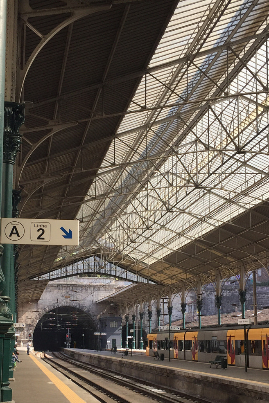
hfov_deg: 27.4
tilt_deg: +9.6
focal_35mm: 49
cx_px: 103
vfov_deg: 40.0
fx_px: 549
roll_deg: -1.0
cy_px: 260
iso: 32
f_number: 2.2
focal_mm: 4.15
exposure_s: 1/573
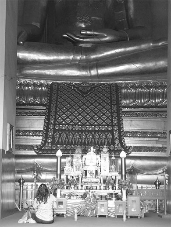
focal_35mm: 77
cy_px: 114
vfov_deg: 25.3
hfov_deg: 19.1
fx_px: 507
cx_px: 86
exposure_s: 1/40
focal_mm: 12.7
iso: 400
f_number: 4.6
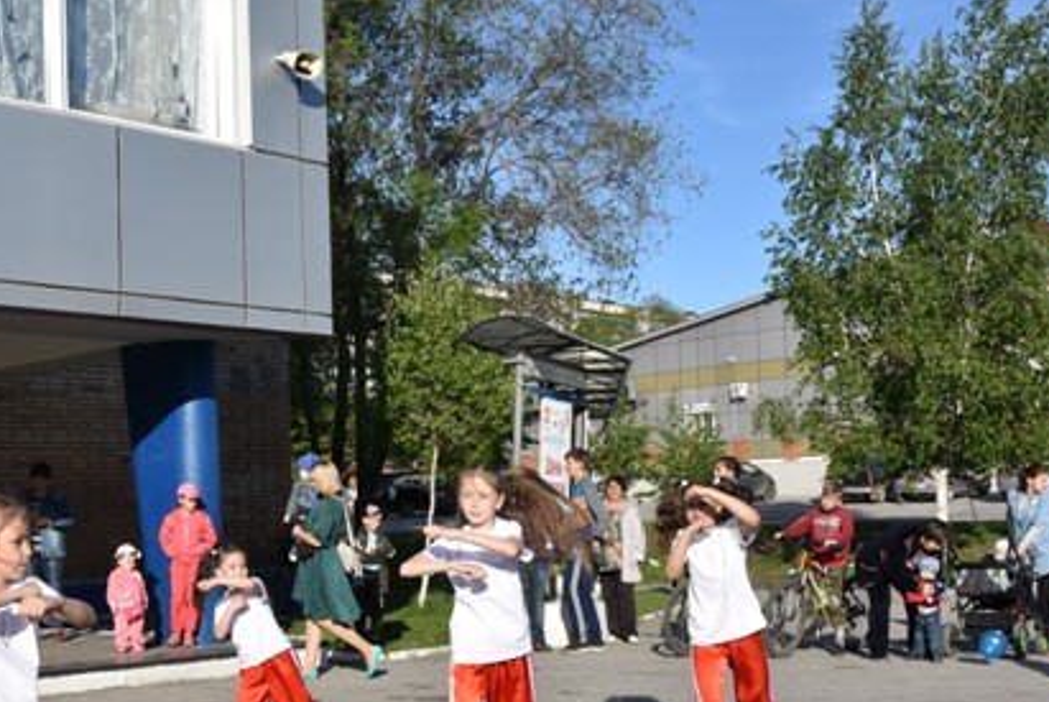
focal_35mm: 56
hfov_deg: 35.1
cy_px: 479
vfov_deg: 24.1
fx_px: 1633
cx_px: 311
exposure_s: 1/500
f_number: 8
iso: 250
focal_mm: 24
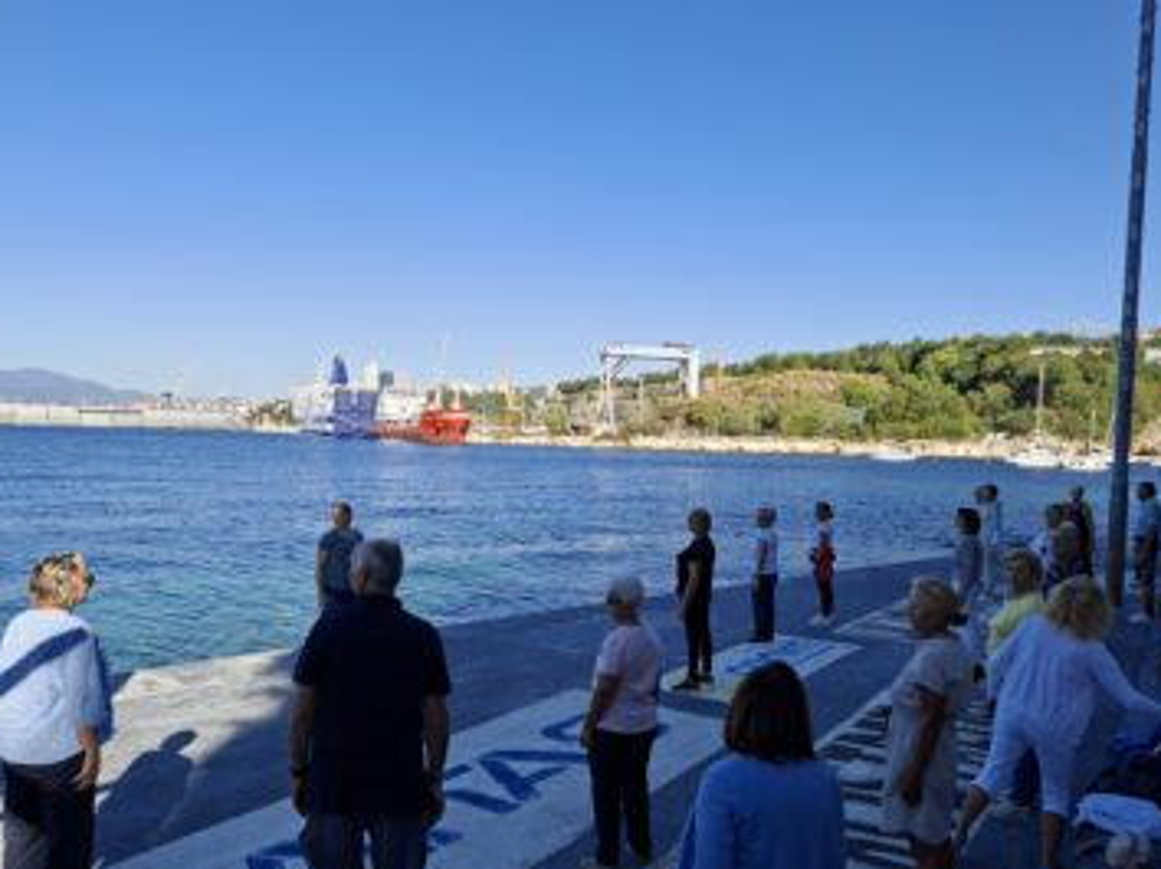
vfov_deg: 53.0
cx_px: 551
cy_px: 466
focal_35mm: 26
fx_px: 871
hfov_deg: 67.3
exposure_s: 1/935
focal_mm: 5.54
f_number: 1.8
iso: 32
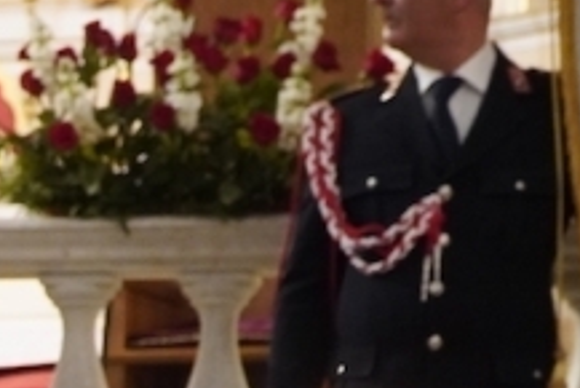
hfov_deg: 12.5
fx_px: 2499
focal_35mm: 155
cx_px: -323
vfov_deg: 8.6
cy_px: 640
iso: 3200
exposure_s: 1/80
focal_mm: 28
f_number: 4
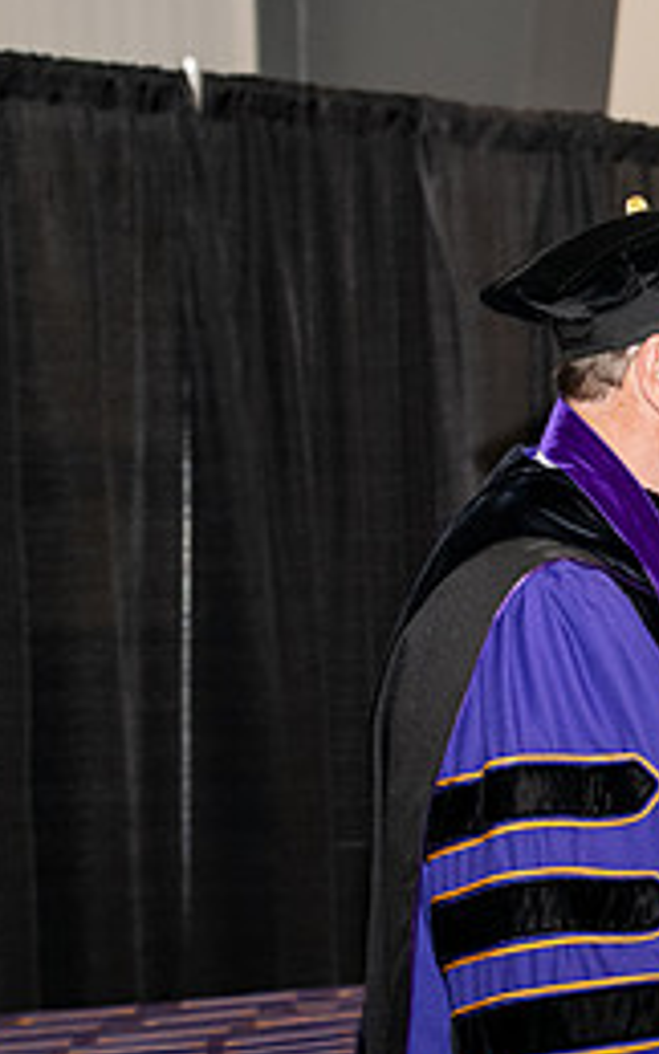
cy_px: 698
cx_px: 1151
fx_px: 4911
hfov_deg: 7.5
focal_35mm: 171
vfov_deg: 12.2
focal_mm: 75
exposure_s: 1/200
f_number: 5.6
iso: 2000
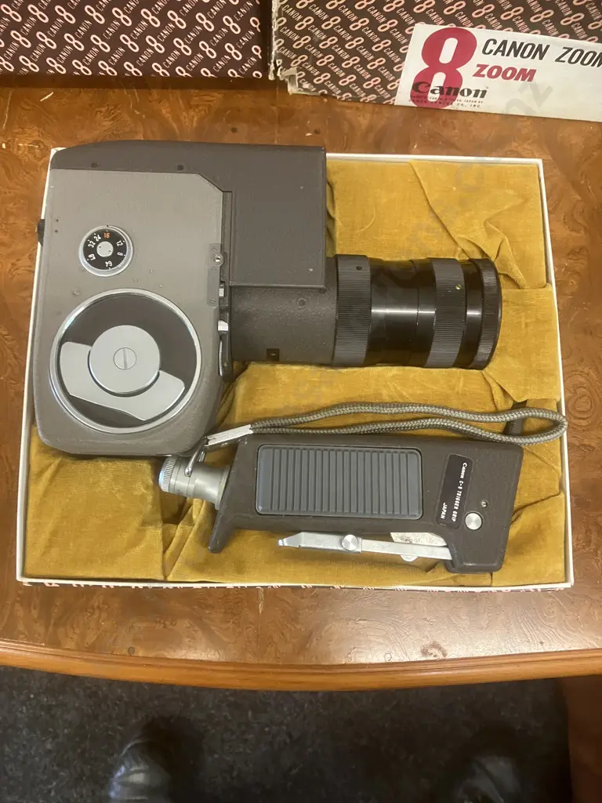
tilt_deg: -77.6
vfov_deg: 63.4
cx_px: 301
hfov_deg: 49.7
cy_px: 402
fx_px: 649
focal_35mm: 28
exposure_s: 1/50
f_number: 1.8
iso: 320
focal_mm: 3.99
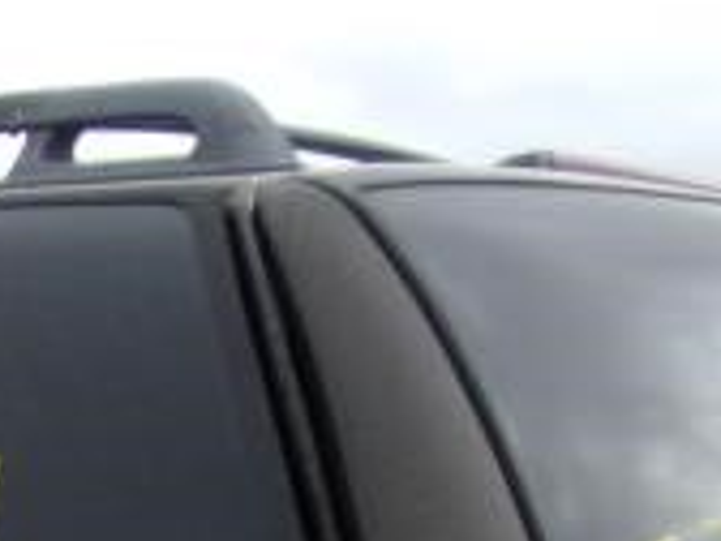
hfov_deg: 16.7
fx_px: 2374
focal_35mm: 114
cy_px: 1258
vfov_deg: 11.1
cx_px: -99
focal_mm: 4.3
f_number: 3.3
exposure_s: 1/500
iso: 80
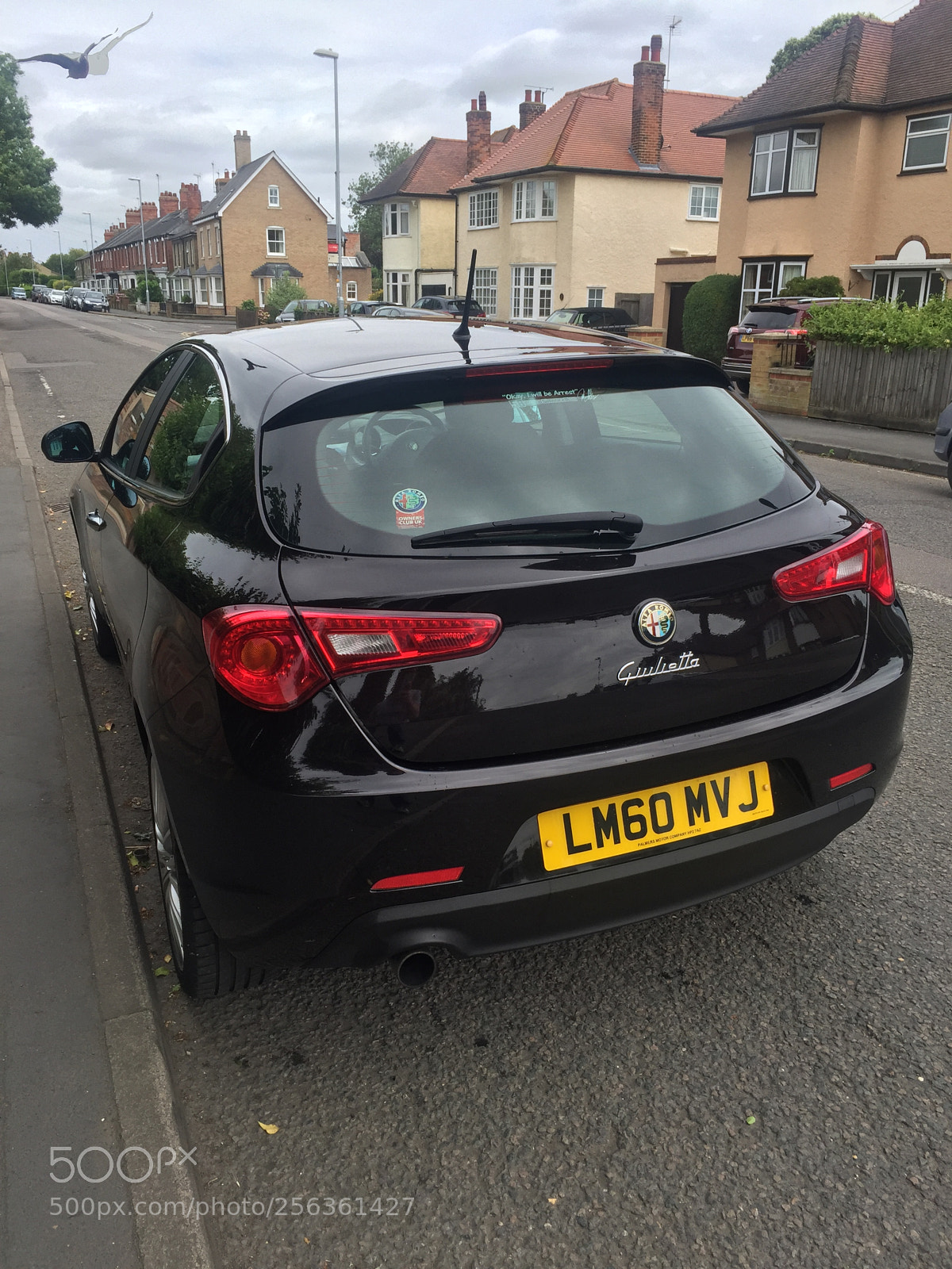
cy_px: 634
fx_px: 1063
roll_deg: -0.9
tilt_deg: -17.9
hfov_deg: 48.2
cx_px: 476
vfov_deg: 61.7
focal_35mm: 29
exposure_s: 1/1276
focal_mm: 4.15
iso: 32
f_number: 2.2
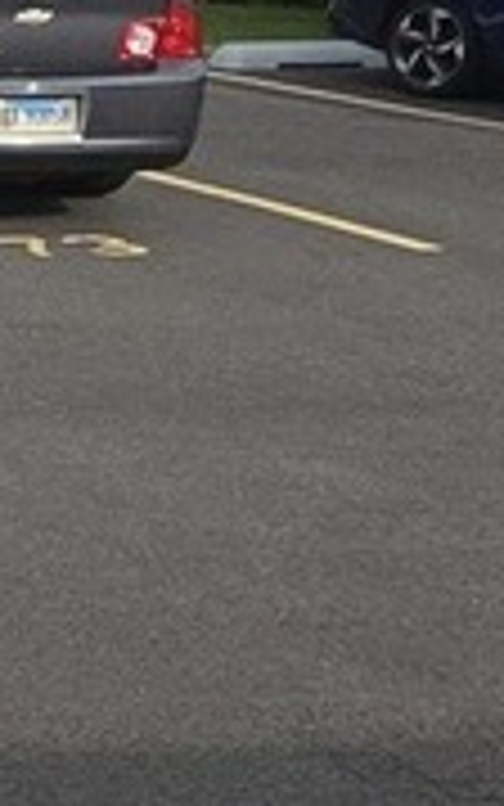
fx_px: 1823
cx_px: -1206
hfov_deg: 9.7
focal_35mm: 83
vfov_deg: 24.3
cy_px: 113
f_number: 2.2
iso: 50
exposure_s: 1/1328
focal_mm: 2.2
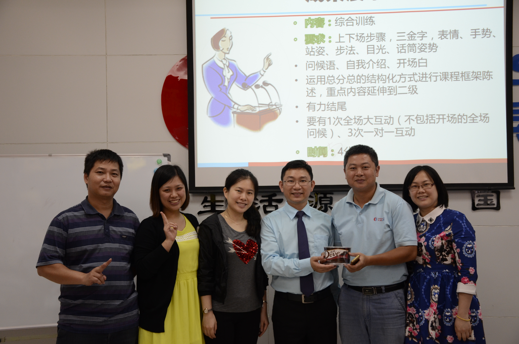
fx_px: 691
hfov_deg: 41.2
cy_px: 172
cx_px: 260
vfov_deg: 28.0
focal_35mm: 48
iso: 800
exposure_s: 1/60
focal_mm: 32
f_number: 4
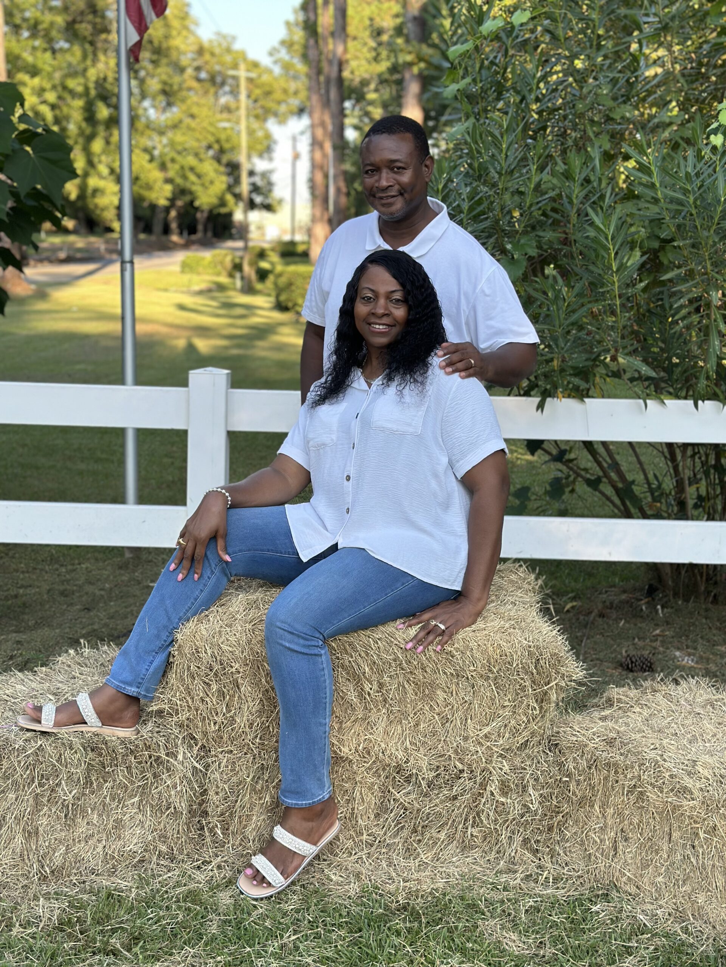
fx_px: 1342
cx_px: 363
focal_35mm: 48
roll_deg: -1.4
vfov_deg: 39.7
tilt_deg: -9.4
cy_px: 484
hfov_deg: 30.3
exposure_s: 1/552
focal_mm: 6.86
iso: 80
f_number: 1.78
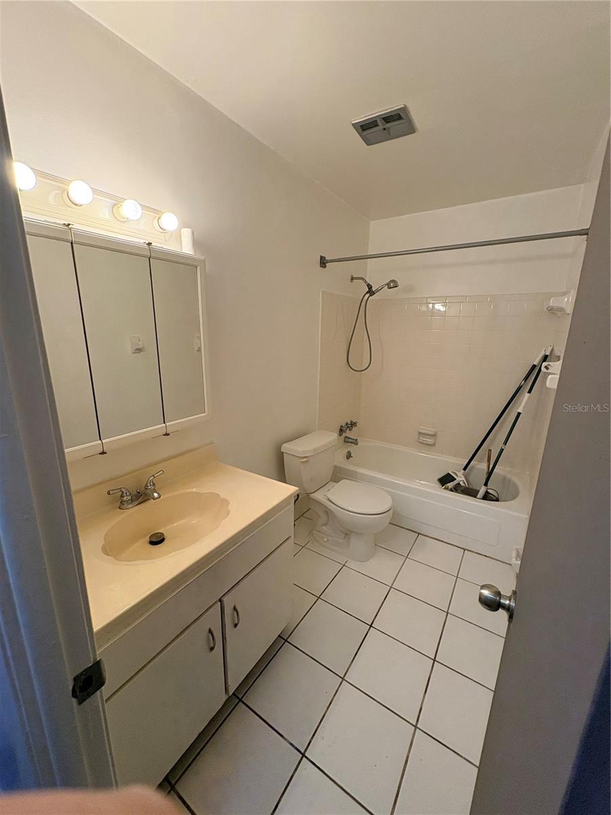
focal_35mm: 14
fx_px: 329
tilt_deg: -10.0
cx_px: 306
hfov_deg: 85.7
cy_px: 408
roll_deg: -0.1
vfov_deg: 102.1
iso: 160
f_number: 2.2
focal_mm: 2.22
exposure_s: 1/120
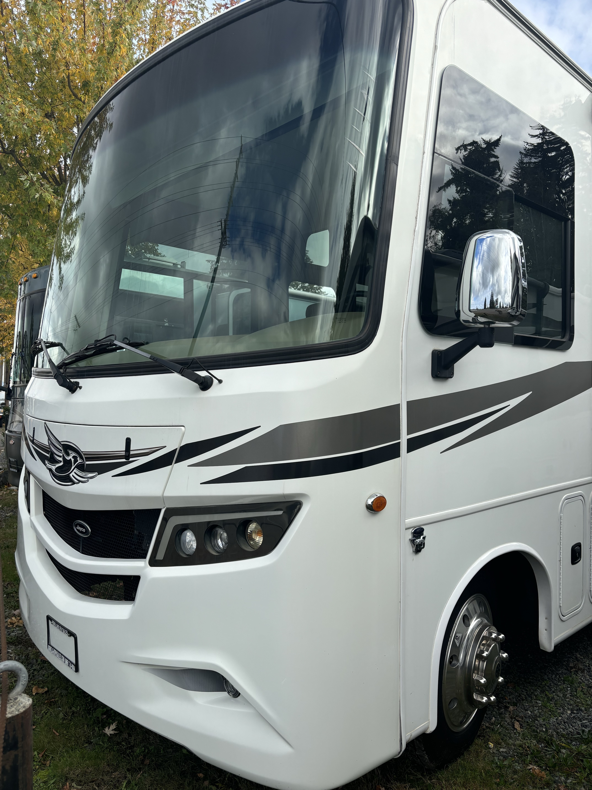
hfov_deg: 53.1
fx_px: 593
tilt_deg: +1.6
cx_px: 296
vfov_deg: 67.3
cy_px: 395
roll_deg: +0.4
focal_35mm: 26
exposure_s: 1/1695
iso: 50
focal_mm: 5.96
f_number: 1.6
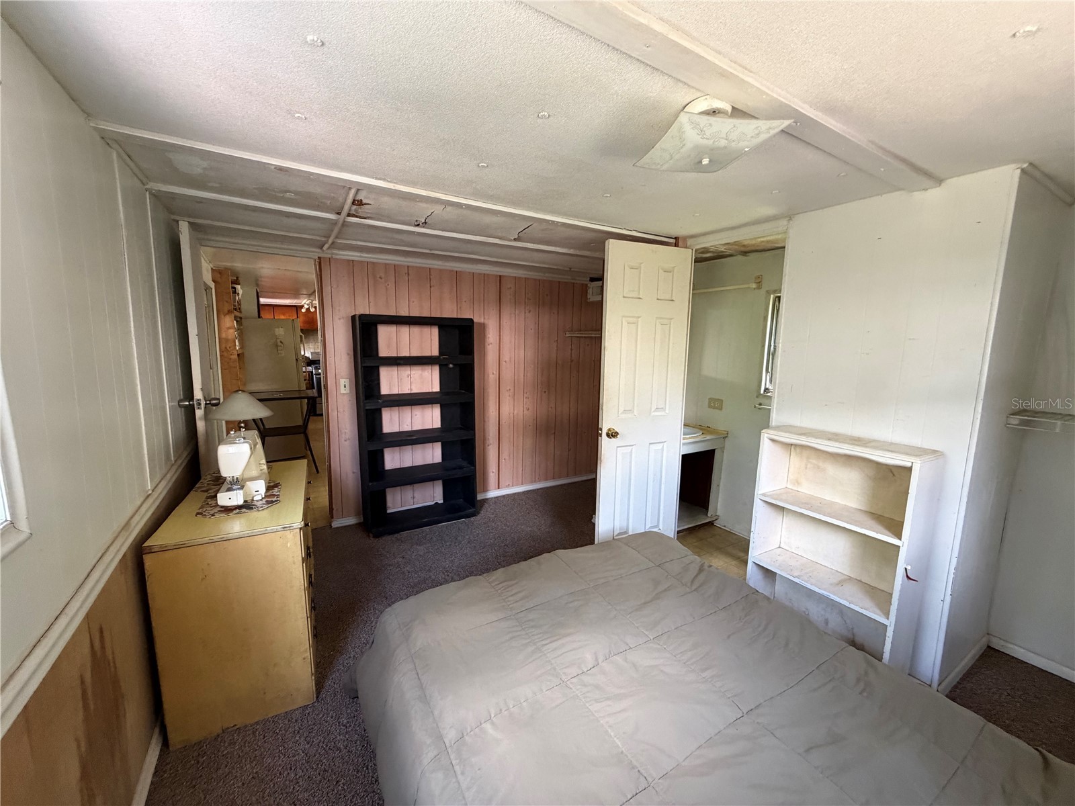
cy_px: 403
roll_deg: +0.0
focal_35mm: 14
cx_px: 538
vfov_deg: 85.7
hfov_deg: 102.1
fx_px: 435
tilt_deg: -8.7
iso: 320
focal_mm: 2.22
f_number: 2.2
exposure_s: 1/60
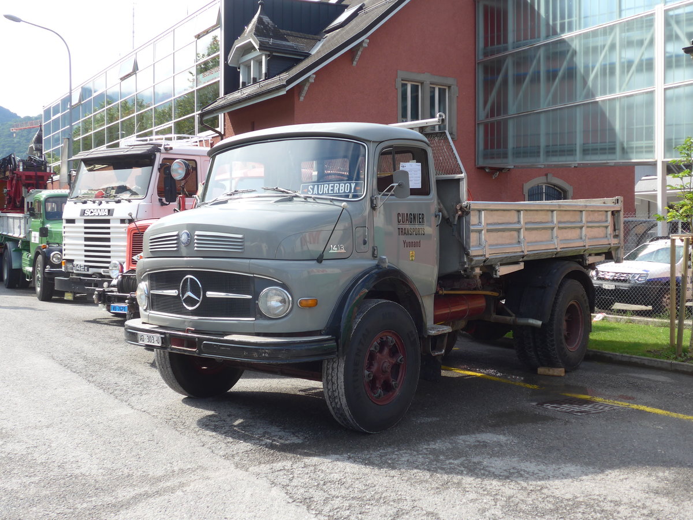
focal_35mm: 41
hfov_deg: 45.8
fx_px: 821
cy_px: 260
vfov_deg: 35.1
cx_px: 346
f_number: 2.8
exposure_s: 1/640
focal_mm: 8.4
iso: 80
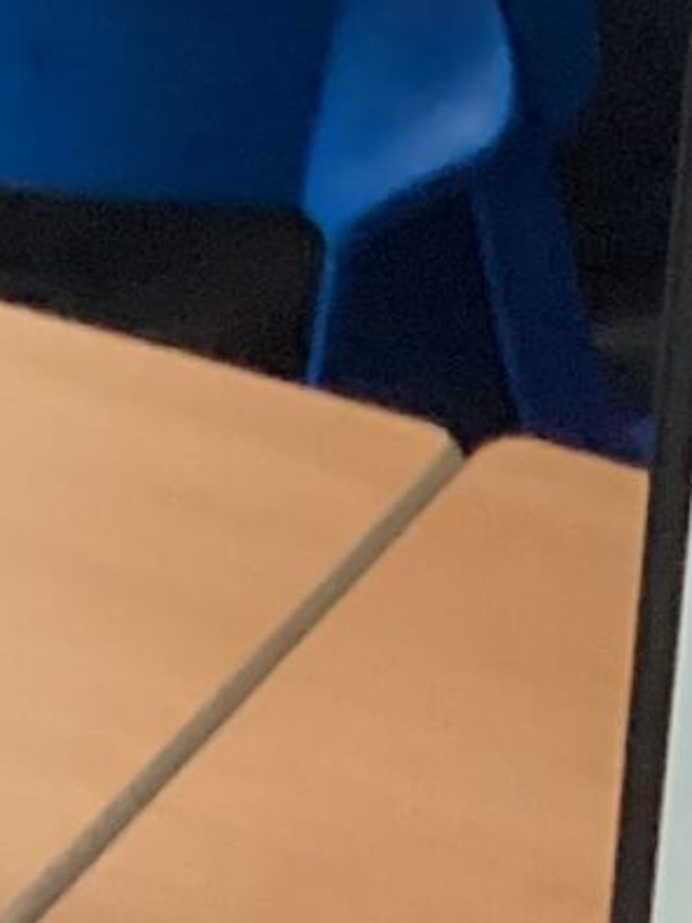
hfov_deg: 7.3
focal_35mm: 201
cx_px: 930
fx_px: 5360
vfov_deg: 8.7
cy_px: 2428
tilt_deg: -54.5
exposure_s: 1/60
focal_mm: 3.3
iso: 320
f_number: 2.4
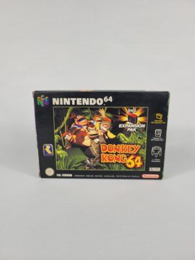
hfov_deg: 53.1
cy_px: 130
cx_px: 98
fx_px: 195
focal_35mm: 26
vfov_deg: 67.3
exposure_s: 1/249
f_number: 1.8
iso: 40
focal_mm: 5.4
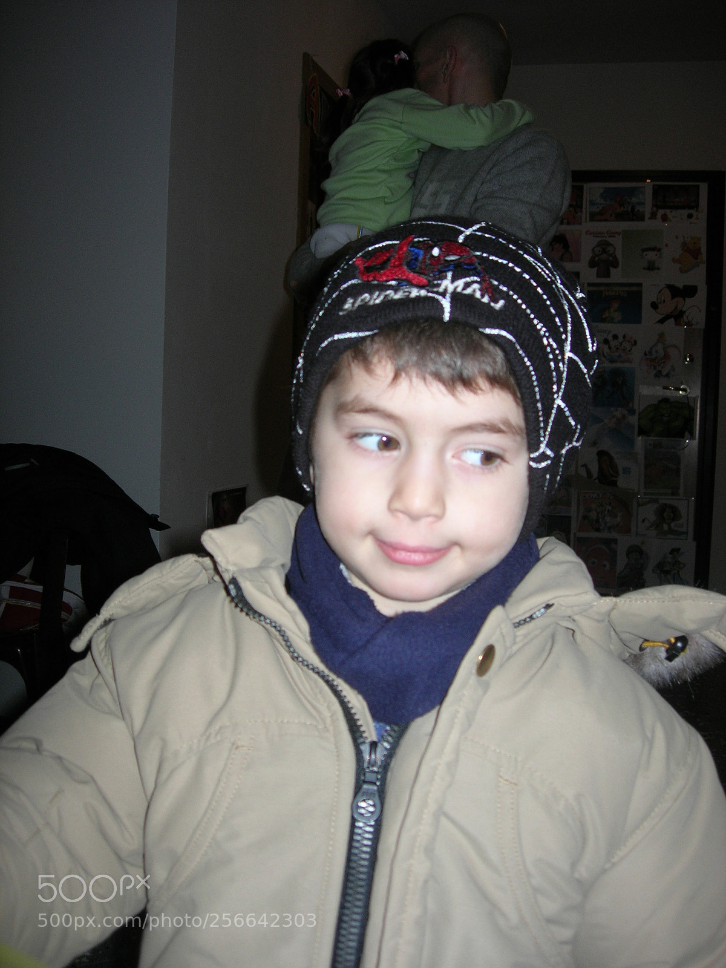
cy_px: 484
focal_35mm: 38
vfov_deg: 49.0
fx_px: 1063
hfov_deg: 37.7
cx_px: 363
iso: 64
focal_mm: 7.8
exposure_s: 1/60.1
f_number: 2.8
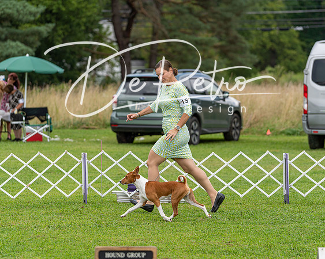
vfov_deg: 8.5
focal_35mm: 182
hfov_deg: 10.6
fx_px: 1754
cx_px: 162
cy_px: 130
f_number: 4
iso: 250
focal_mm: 162
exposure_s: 1/1000
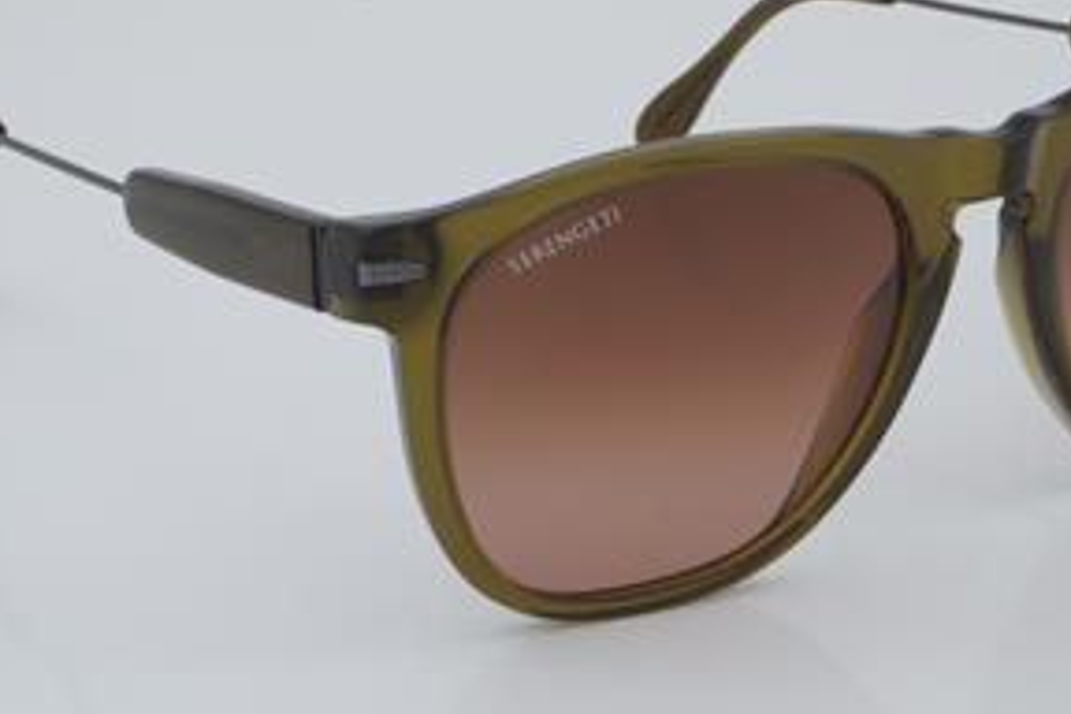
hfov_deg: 19.6
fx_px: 3094
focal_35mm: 104
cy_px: 275
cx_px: 640
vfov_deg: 13.2
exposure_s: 1/3
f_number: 32
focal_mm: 50
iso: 100
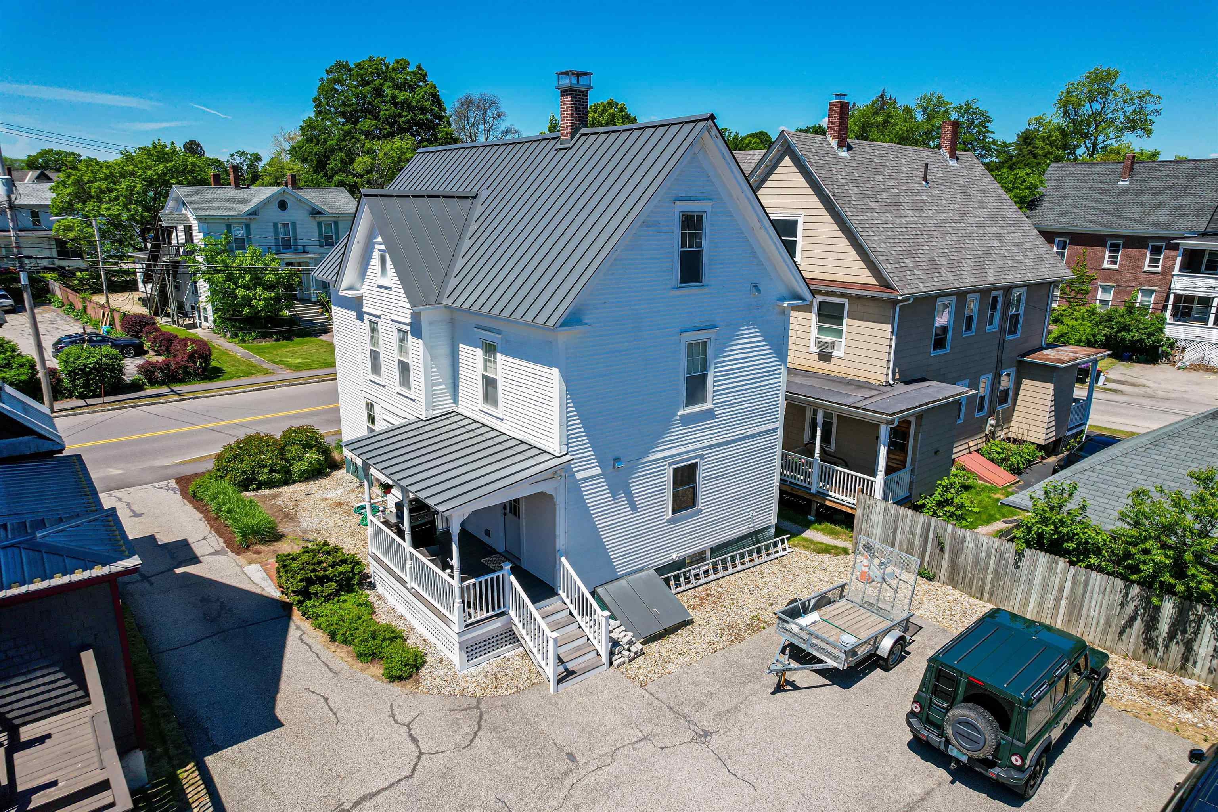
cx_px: 609
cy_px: 406
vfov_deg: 57.2
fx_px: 744
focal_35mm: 22
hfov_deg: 78.6
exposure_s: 1/2000
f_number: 2.8
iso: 120
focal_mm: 8.38
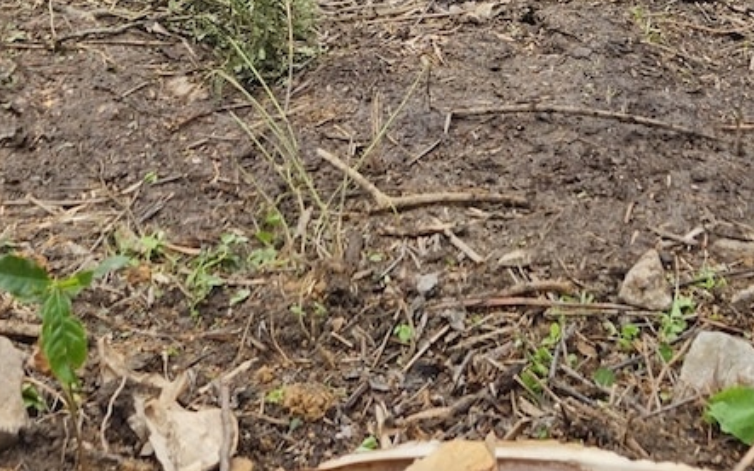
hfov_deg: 23.5
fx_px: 1809
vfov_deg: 12.6
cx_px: 417
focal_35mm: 88
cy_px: -542
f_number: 1.8
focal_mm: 5.4
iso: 25
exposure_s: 1/180
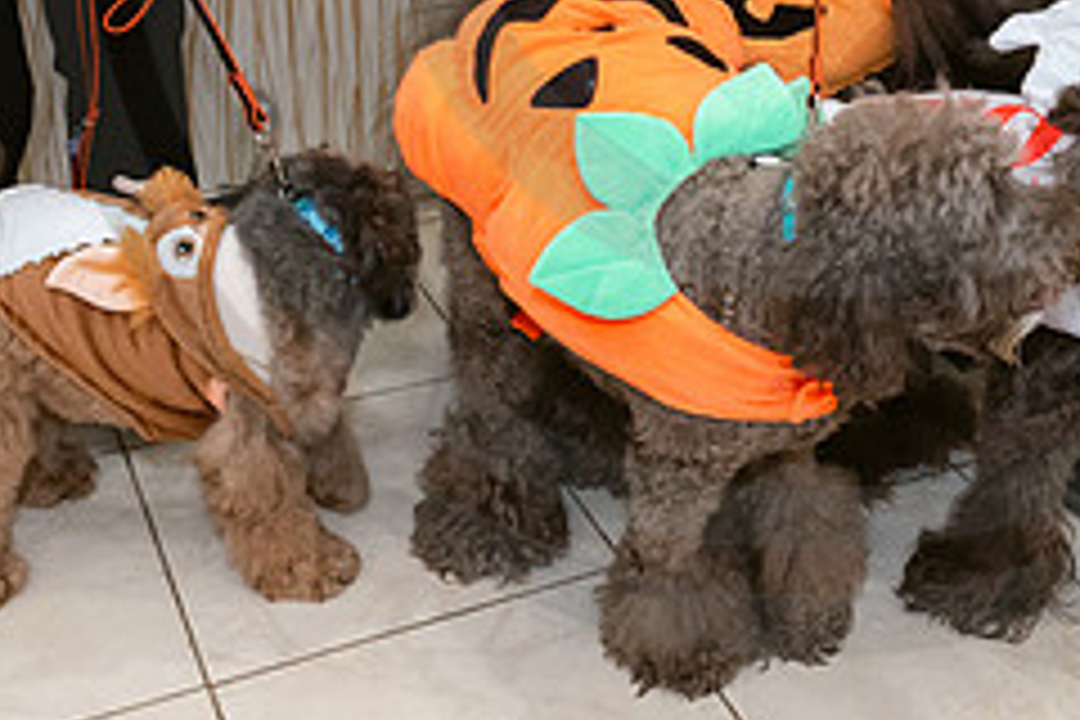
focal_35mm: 58
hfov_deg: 33.7
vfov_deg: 21.7
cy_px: -142
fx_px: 1740
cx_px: 819
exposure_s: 1/60
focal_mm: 24
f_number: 9
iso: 2500
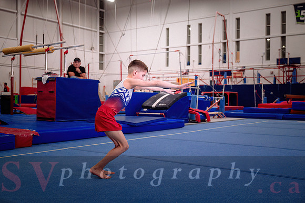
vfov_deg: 33.6
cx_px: 144
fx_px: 337
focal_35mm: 40
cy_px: 101
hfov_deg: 48.7
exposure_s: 1/1000
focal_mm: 36
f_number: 2.8
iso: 1600
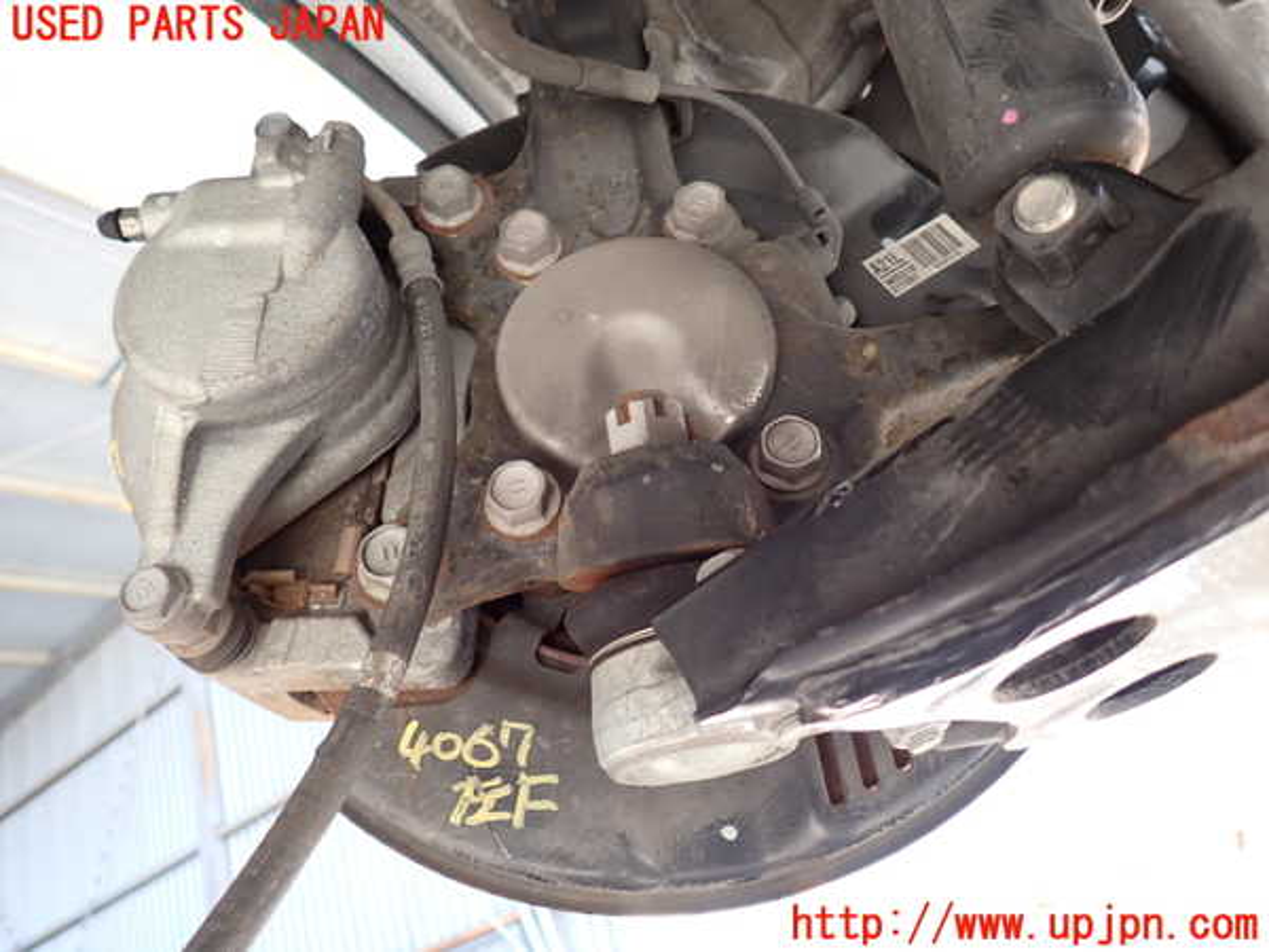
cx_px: 634
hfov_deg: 69.4
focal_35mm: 25
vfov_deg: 54.9
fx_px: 916
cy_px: 476
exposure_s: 1/60
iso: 100
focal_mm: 4.5
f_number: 2
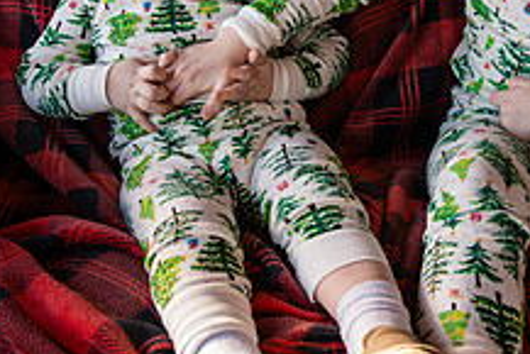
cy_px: 70
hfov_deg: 27.6
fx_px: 1061
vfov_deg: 18.8
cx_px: 405
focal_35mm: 72
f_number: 4
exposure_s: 1/250
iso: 400
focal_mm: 27
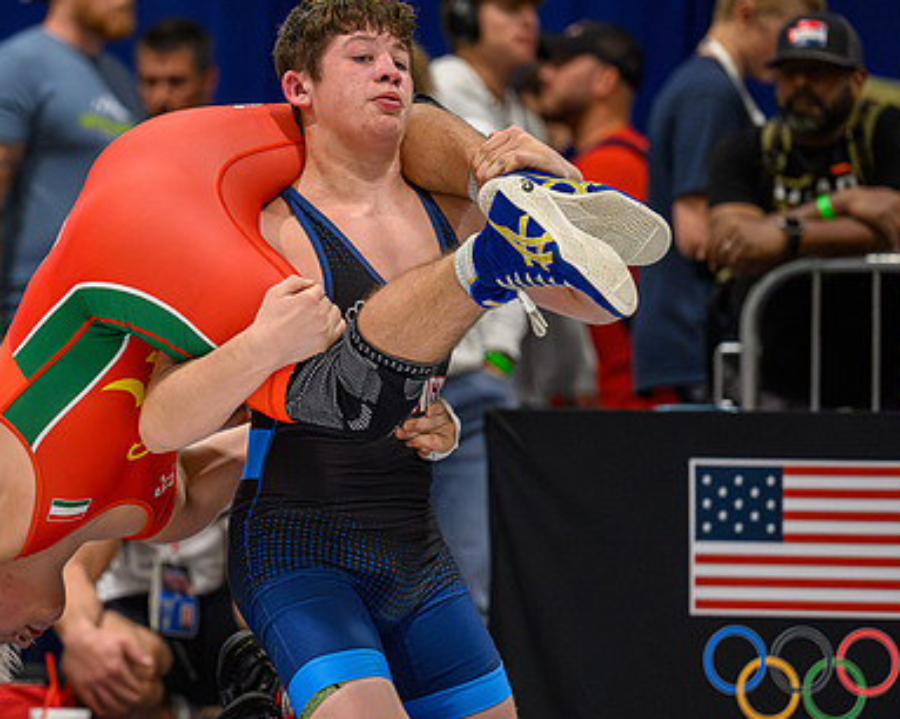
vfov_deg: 5.5
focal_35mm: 282
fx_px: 7508
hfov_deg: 6.9
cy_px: 432
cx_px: 251
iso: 7200
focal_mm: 155
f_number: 2.8
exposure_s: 1/640
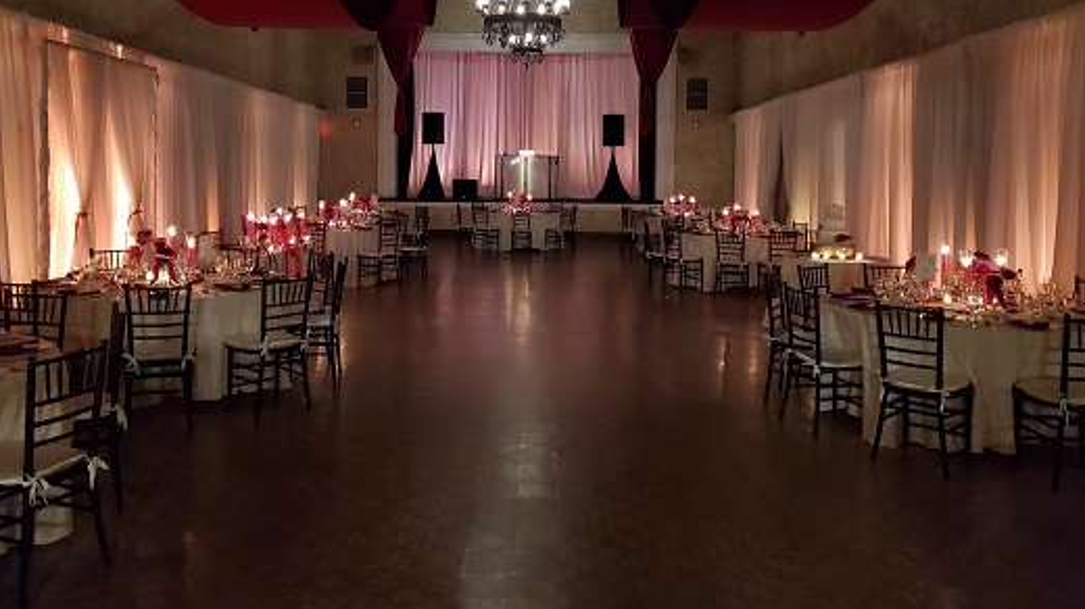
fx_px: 834
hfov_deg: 66.1
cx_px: 536
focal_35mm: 29
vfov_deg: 39.6
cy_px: 197
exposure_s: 1/40
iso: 640
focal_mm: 4.3
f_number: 1.5
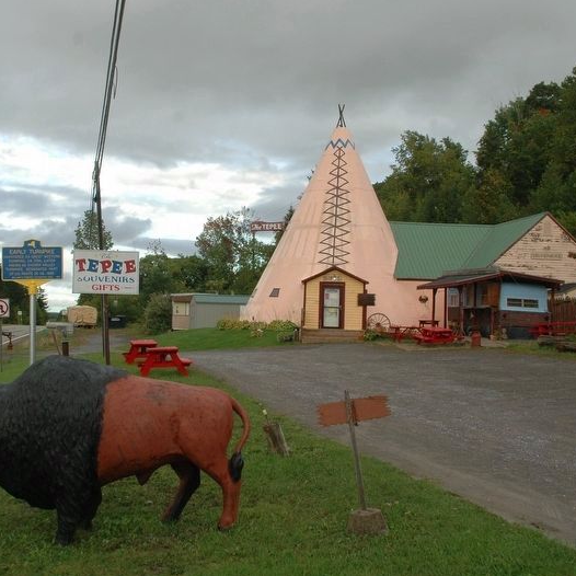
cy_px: 287
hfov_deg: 41.1
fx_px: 765
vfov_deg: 41.3
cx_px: 241
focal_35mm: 41
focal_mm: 21
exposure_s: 1/200
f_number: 7.1
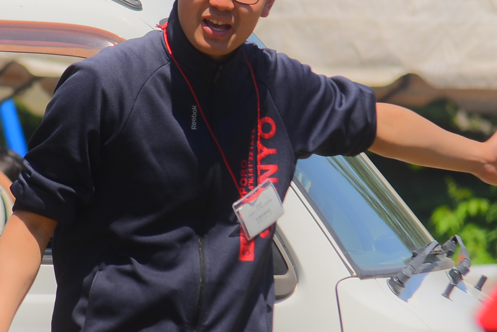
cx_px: 128
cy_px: 192
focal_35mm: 803
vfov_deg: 1.7
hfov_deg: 2.6
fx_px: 11088
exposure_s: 1/800
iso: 100
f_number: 6.3
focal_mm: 200
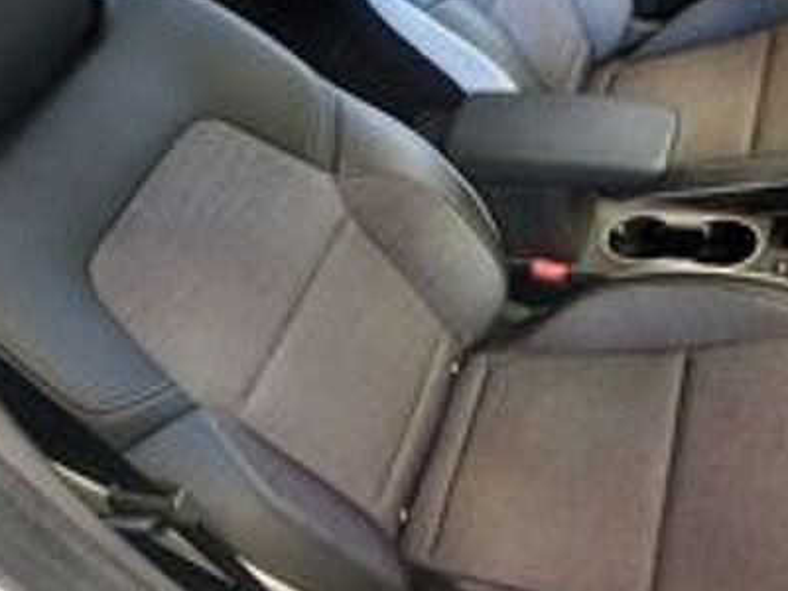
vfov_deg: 46.8
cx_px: 382
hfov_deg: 60.0
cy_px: 315
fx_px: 683
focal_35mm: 30
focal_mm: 4.6
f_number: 2
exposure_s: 1/20
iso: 500
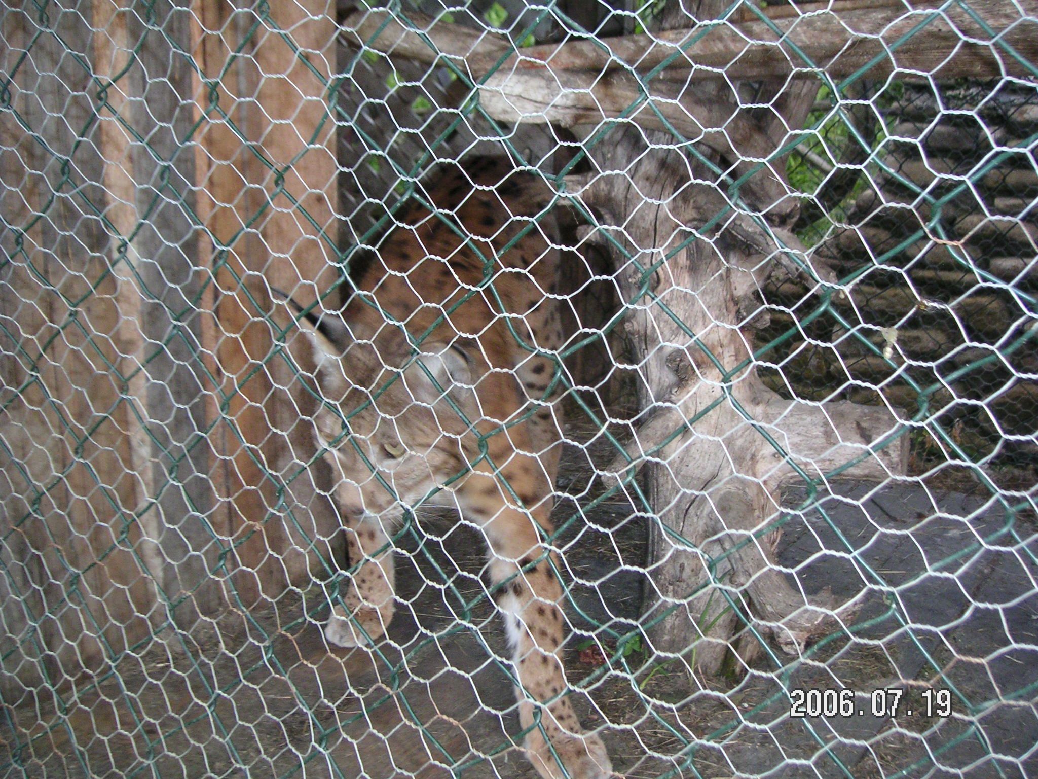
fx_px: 1139
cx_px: 519
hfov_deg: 49.0
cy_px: 390
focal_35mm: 38
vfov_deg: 37.7
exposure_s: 1/45
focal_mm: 6
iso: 160
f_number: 2.8
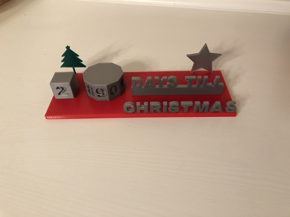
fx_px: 235
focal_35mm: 28
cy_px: 108
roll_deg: +2.3
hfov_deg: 63.4
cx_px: 145
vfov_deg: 49.8
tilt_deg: -43.8
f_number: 1.8
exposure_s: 1/15
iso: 50
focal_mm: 3.99
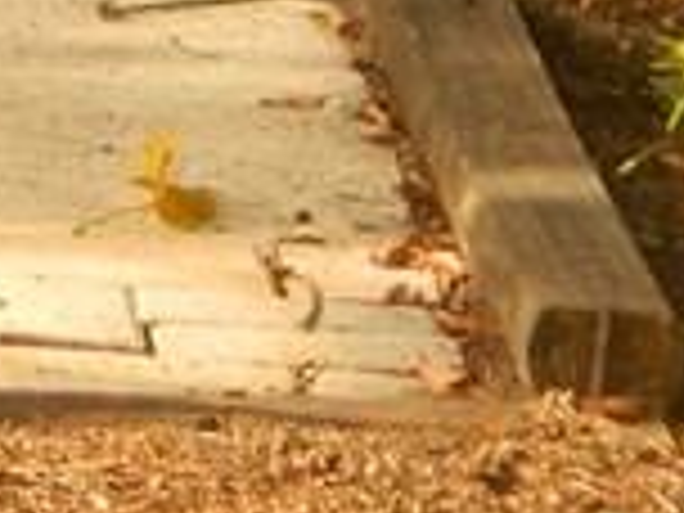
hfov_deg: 2.8
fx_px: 13713
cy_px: -662
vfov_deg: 2.1
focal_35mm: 694
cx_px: -1152
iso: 80
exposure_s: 1/160
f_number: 4.5
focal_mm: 18.6
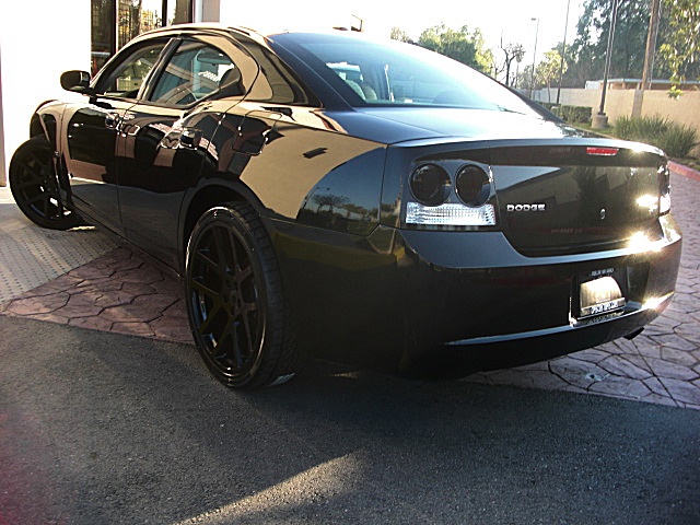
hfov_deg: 51.4
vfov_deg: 39.7
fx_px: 728
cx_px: 350
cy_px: 262
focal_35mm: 36
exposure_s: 1/100
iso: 50
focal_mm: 6.3
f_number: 2.8
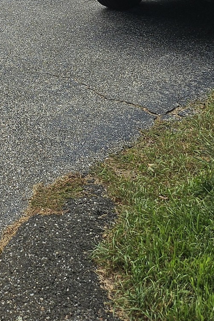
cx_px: 27
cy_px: -119
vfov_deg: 22.8
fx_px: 687
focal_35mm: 77
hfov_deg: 17.5
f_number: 1.8
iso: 50
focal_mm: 5
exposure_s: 1/5779
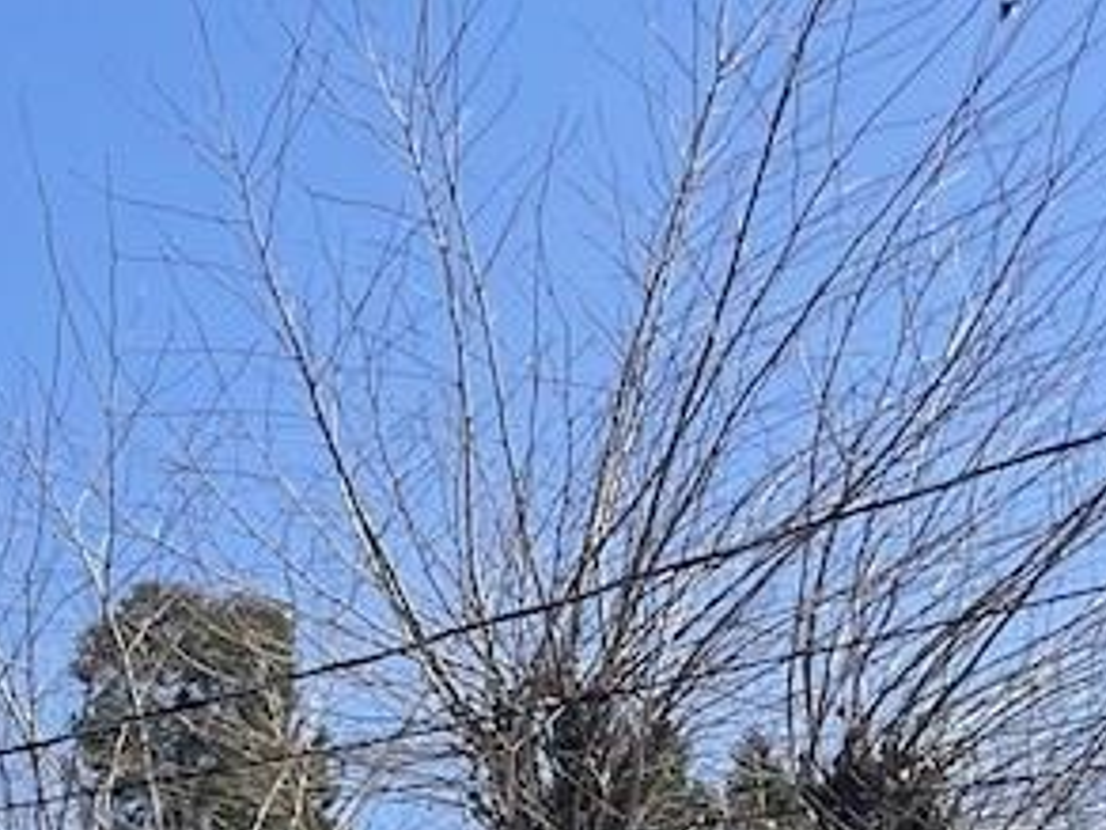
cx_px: -629
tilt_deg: +5.2
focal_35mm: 114
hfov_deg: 15.7
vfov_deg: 12.0
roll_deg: -0.3
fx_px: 3642
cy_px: 1448
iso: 32
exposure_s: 1/3731
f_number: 1.6
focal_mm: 4.2
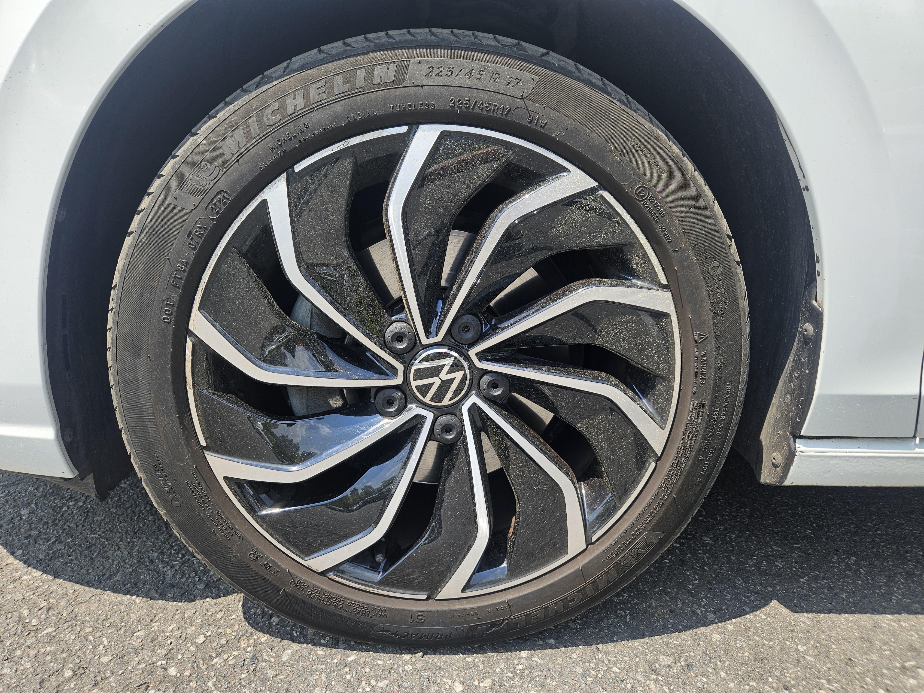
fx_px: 614
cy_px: 346
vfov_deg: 58.9
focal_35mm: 23
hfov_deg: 73.9
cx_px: 462
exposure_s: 1/796
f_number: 1.8
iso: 25
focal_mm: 5.4
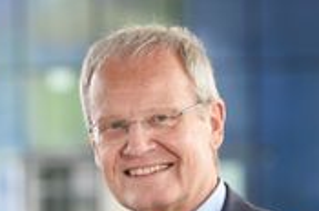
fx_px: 3237
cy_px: 221
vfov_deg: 3.7
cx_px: 124
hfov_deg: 5.6
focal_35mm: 366
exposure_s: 1/200
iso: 250
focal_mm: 125
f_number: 4.5
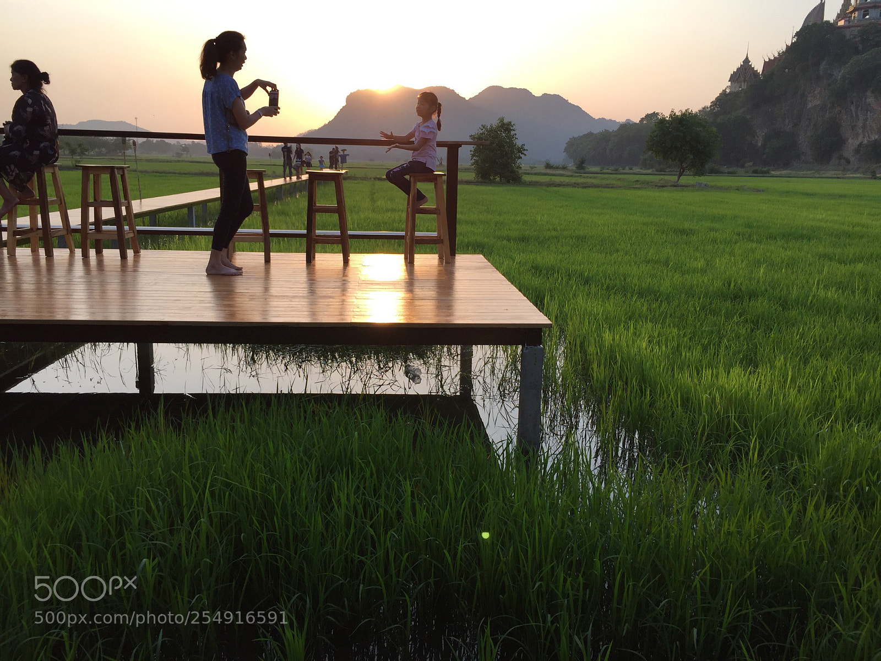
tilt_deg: -10.9
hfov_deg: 61.7
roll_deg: -2.3
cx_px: 440
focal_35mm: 29
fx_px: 738
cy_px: 330
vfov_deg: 48.2
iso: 32
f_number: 2.2
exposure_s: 1/608
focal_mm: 4.15
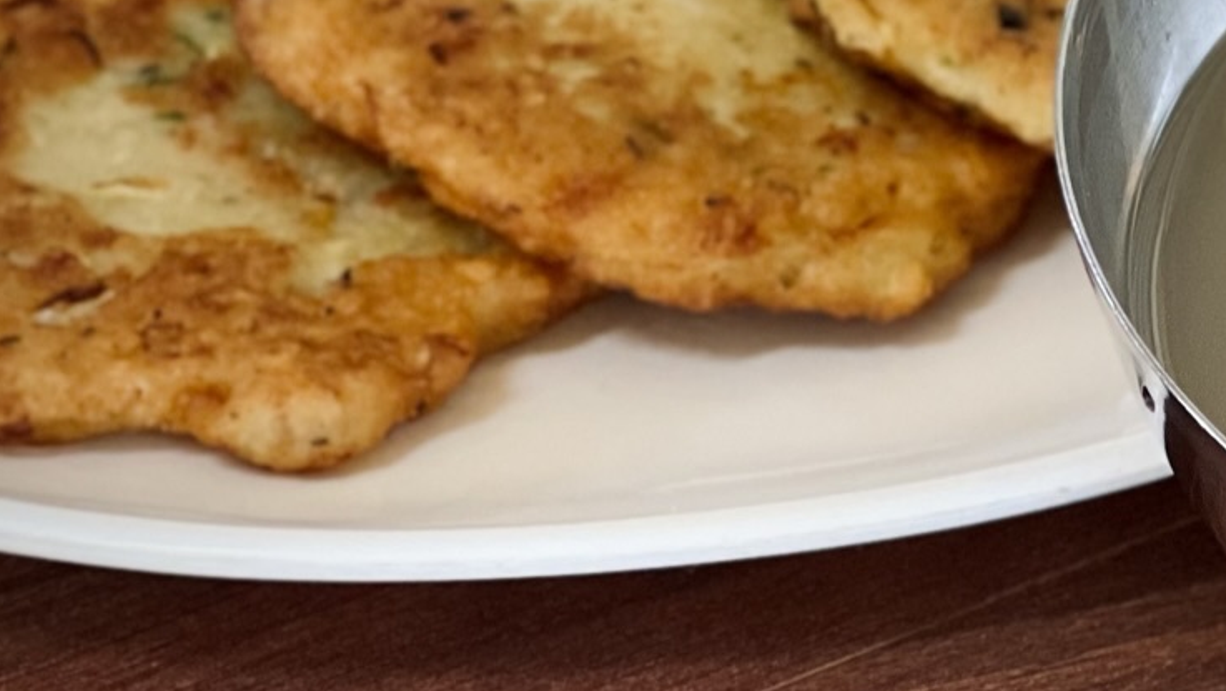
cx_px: 1507
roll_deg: -1.7
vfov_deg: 5.2
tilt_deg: -32.0
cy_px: 13
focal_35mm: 233
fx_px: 7576
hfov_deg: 9.1
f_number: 2.8
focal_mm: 9
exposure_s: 1/40
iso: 125
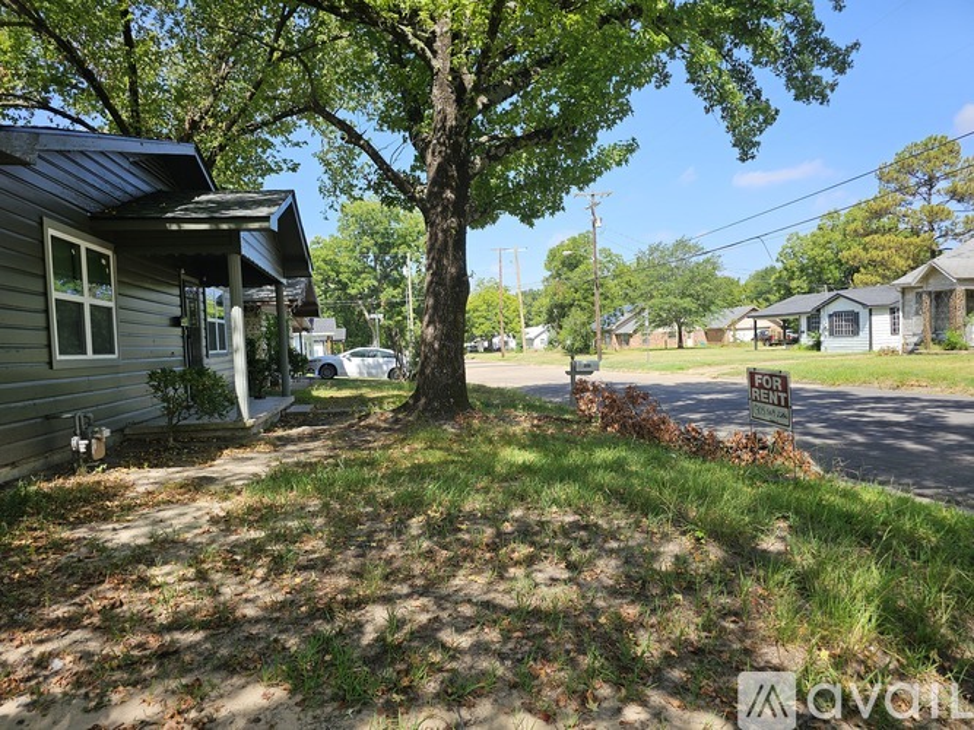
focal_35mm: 23
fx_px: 647
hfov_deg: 73.9
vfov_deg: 58.9
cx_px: 487
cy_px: 365
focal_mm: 6.3
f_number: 1.7
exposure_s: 1/317
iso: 10
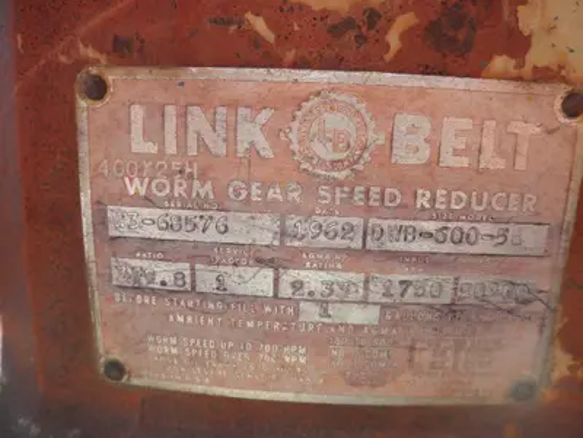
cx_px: 292
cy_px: 219
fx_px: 589
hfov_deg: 52.6
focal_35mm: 35
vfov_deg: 40.7
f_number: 3.2
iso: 64
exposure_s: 1/160
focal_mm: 6.1
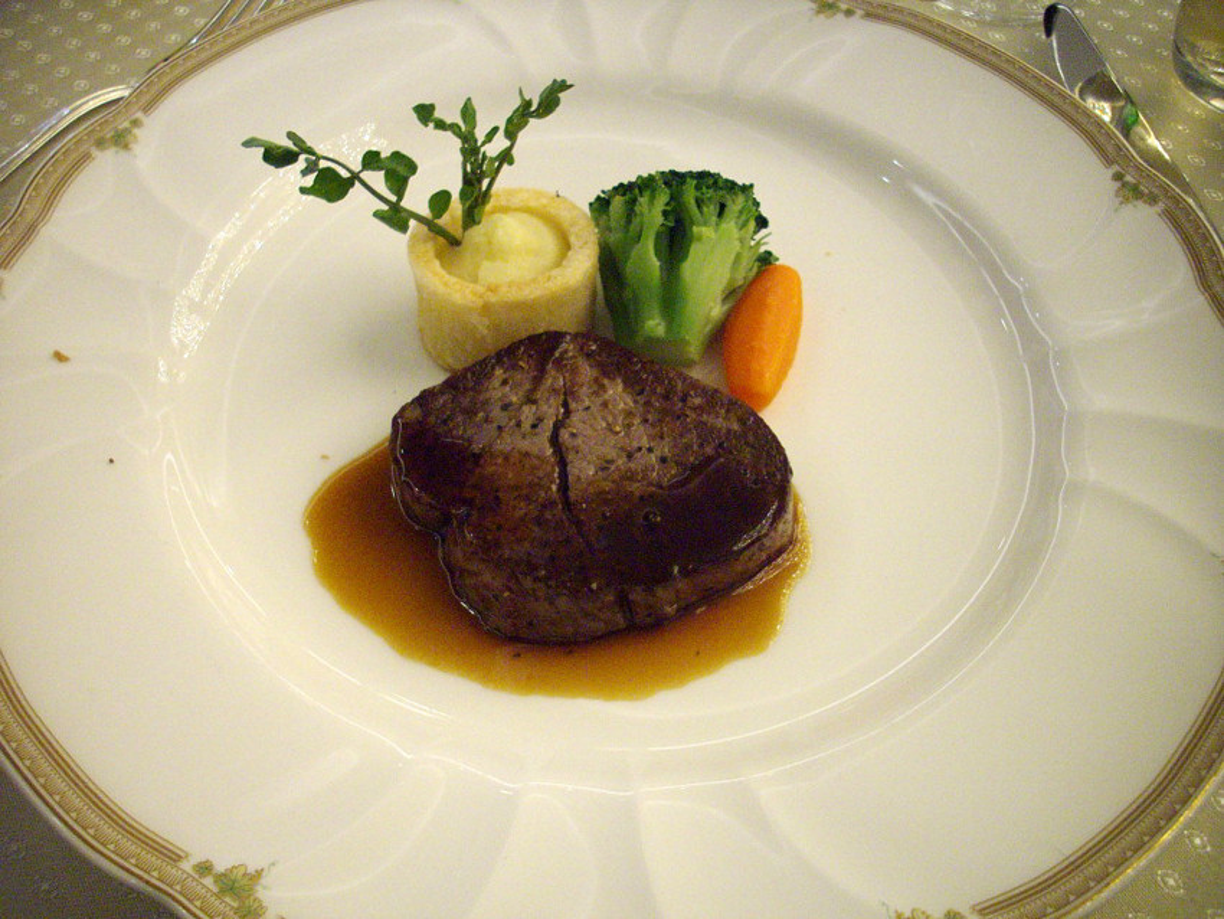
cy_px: 460
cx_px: 612
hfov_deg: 50.1
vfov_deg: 38.7
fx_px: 1309
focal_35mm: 37
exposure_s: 1/50
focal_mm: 6.2
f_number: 2.8
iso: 319
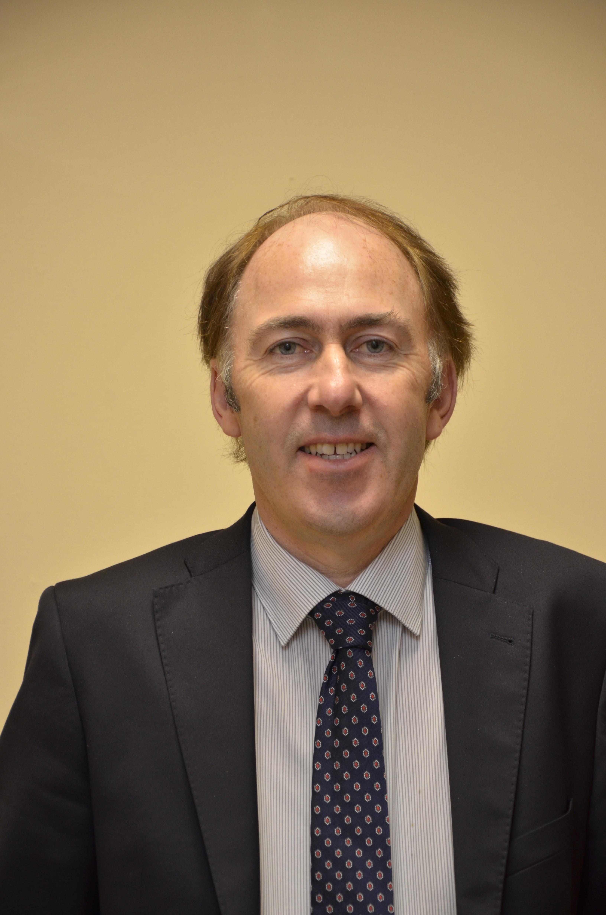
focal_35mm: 112
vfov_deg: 18.2
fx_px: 2853
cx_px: 303
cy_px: 458
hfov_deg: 12.1
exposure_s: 1/60
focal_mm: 75
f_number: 5.3
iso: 800
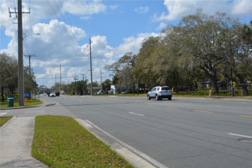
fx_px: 294
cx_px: 126
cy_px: 84
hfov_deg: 46.4
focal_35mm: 42
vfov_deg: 31.9
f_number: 8
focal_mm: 28
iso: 100
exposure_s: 1/250
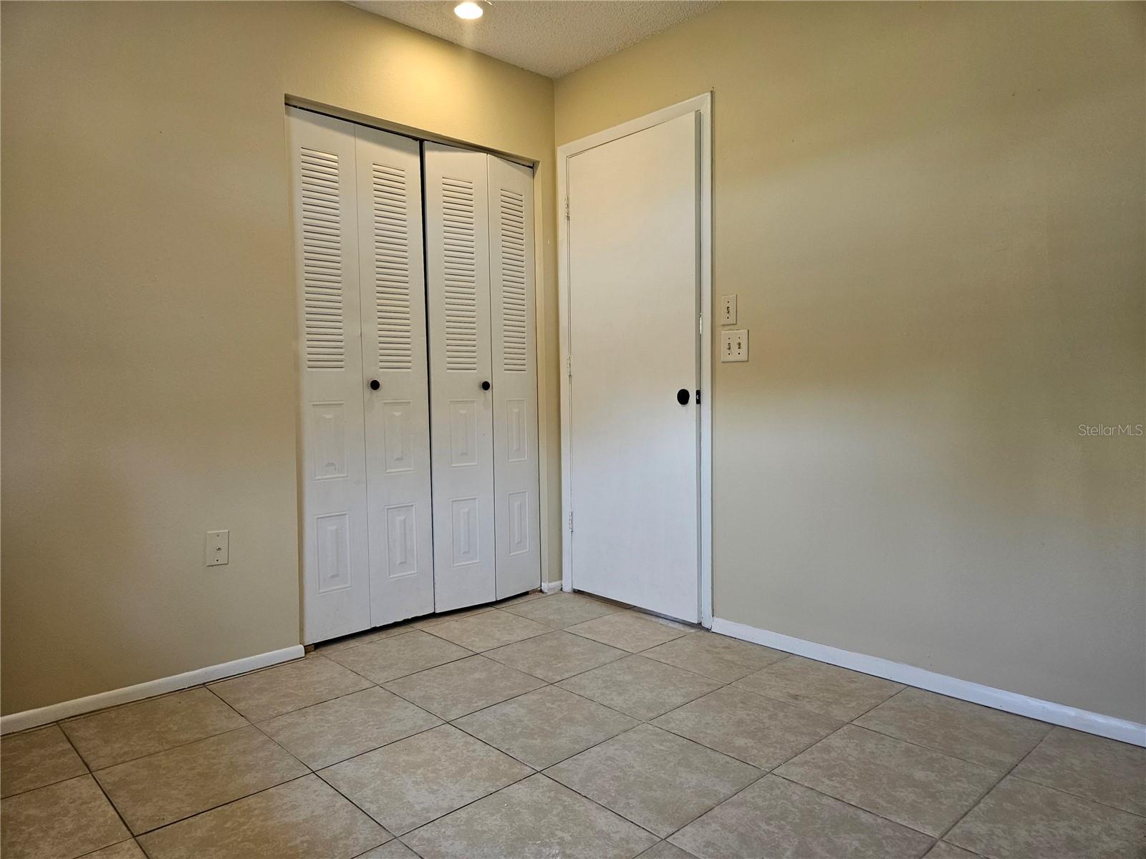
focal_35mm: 23
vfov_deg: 58.9
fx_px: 761
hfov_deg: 73.9
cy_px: 430
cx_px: 573
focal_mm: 5.4
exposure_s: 1/120
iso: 160
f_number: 1.8
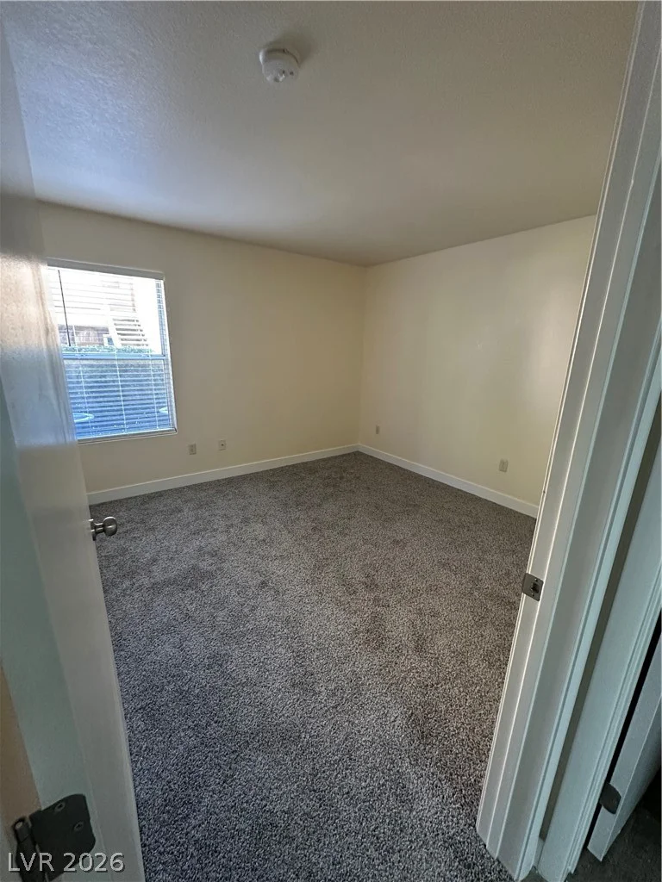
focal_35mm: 14
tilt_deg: -16.2
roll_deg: -1.8
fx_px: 357
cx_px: 331
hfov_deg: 85.7
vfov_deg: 102.1
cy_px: 441
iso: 500
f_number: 2.2
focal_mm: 2.22
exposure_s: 1/60
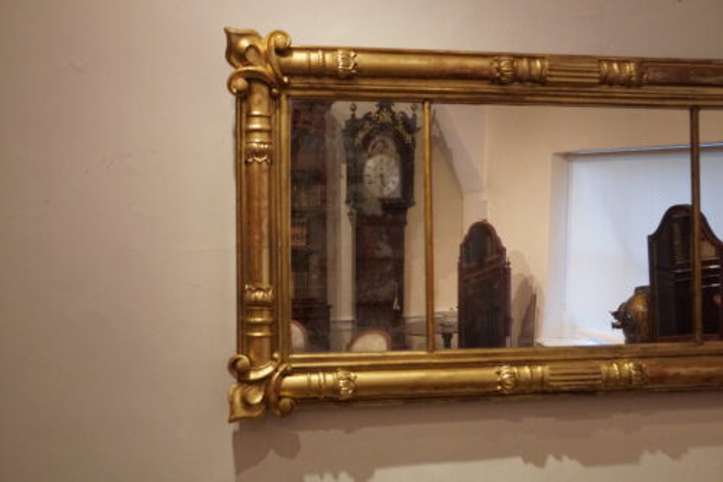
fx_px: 783
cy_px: 241
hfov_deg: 49.6
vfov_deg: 34.2
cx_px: 362
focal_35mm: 39
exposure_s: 1/160
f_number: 4
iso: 5000
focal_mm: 26
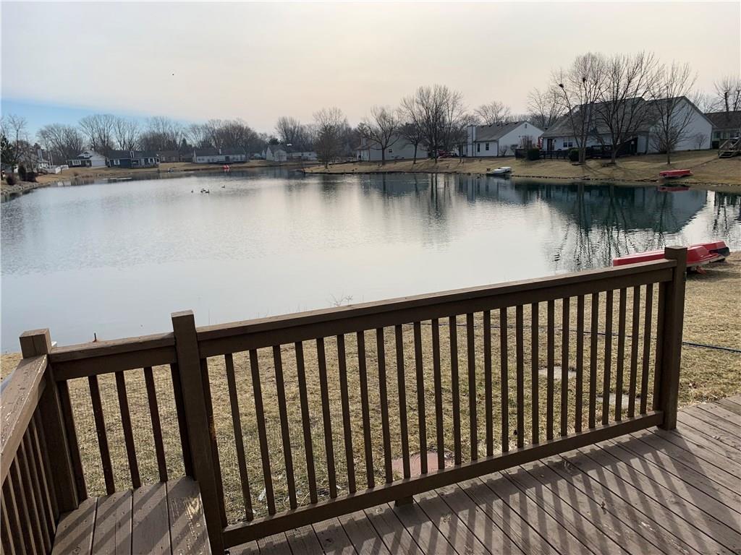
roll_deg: +2.4
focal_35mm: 26
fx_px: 557
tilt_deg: -13.2
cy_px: 278
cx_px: 370
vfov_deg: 53.1
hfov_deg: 67.3
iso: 25
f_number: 1.8
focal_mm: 4.25
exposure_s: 1/3788
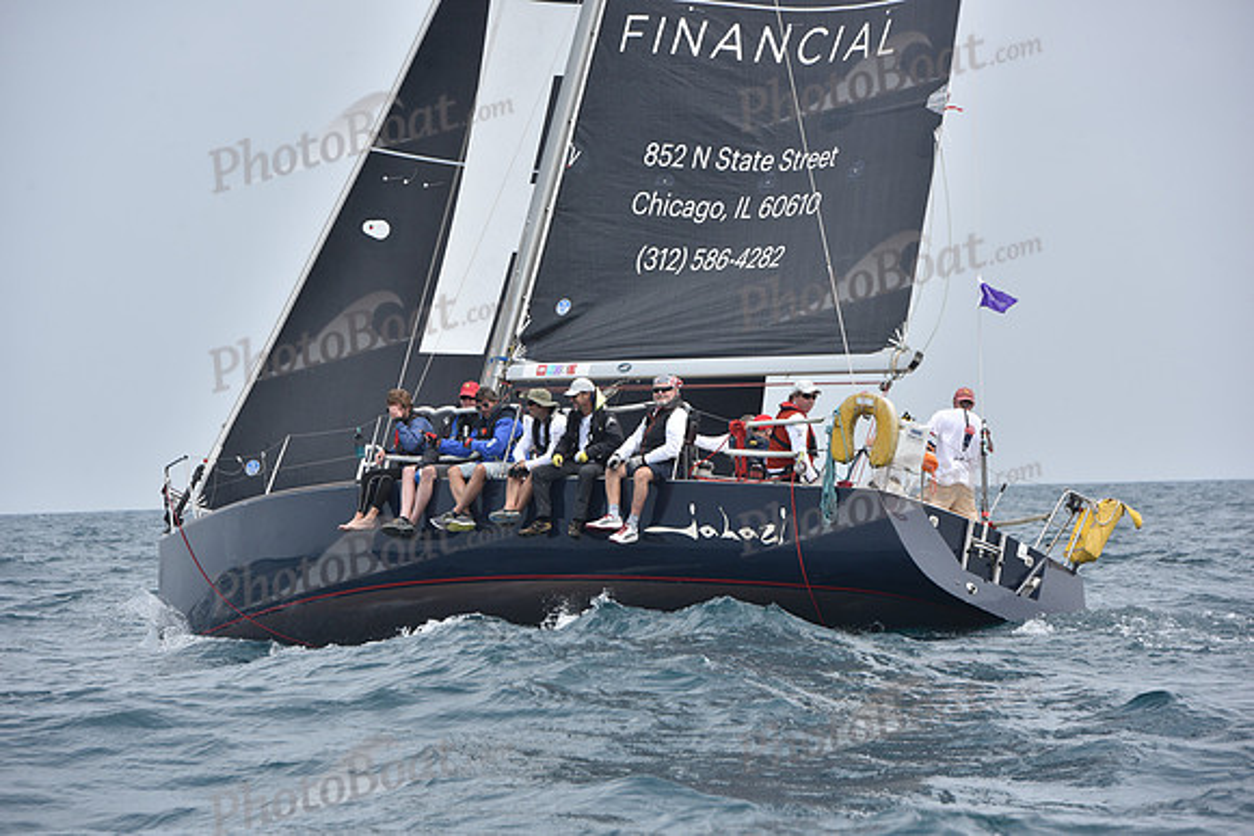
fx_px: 6968
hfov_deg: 10.3
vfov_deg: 6.9
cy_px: 418
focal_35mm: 200
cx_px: 627
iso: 250
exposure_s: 1/800
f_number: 9
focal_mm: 200
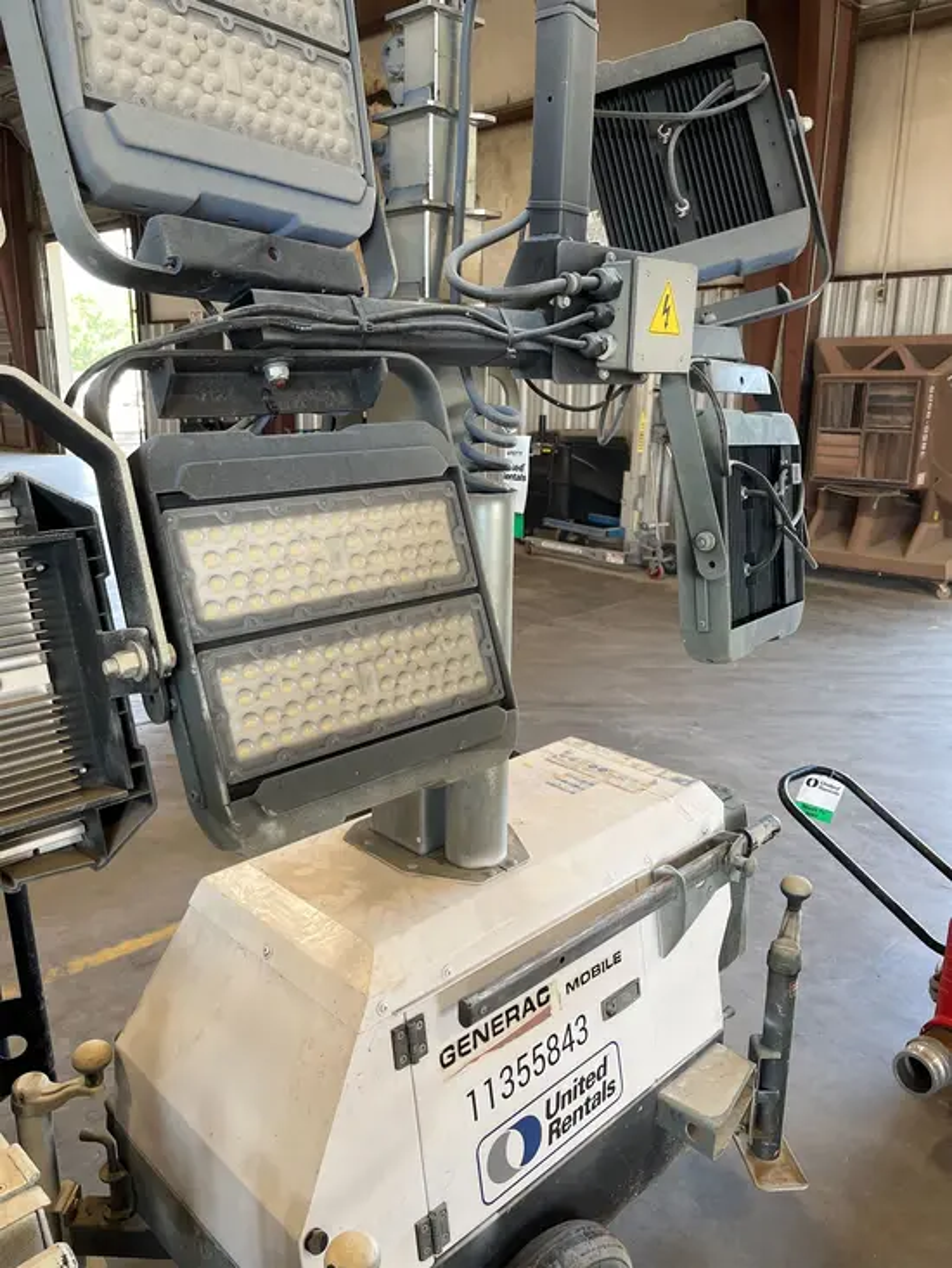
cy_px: 634
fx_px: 953
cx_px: 476
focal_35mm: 26
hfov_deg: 53.1
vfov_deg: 67.3
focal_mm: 5.1
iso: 100
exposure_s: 1/121
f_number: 1.6
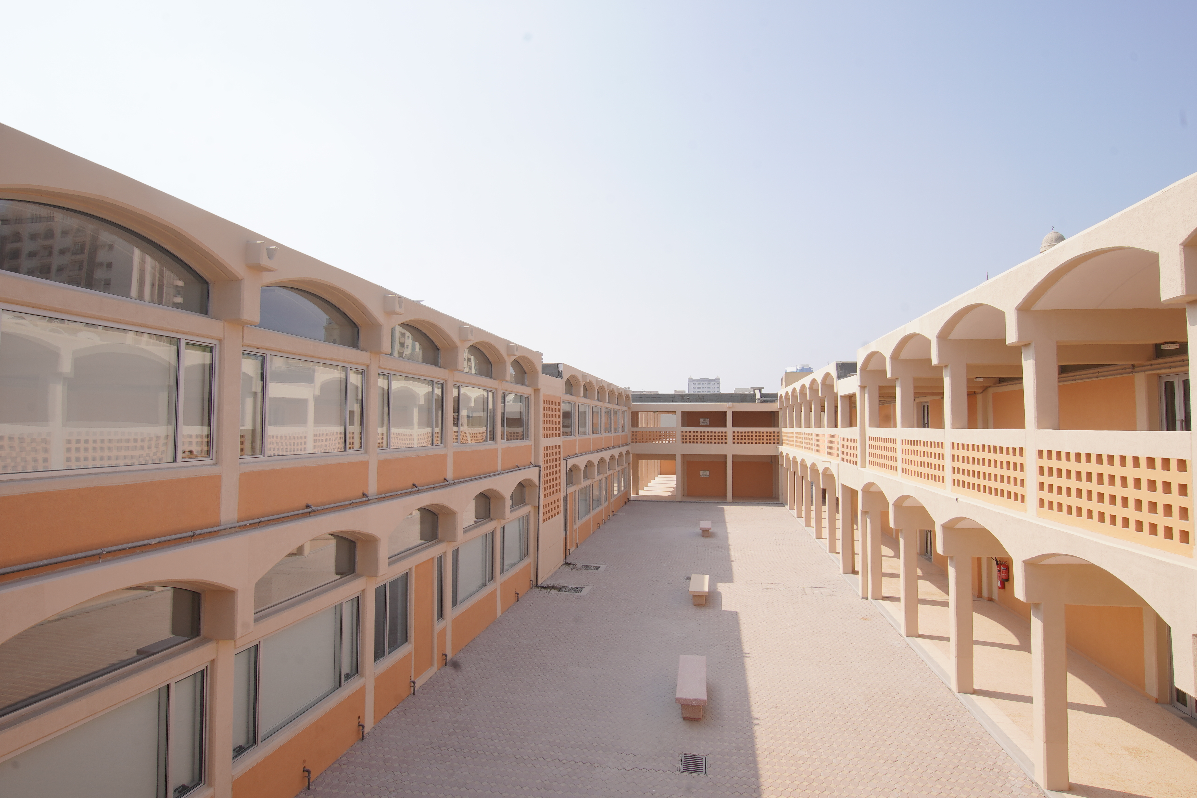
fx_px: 599
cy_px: 399
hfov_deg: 90.0
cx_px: 598
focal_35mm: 18
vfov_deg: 67.4
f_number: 16
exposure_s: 1/60
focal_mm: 12
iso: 100
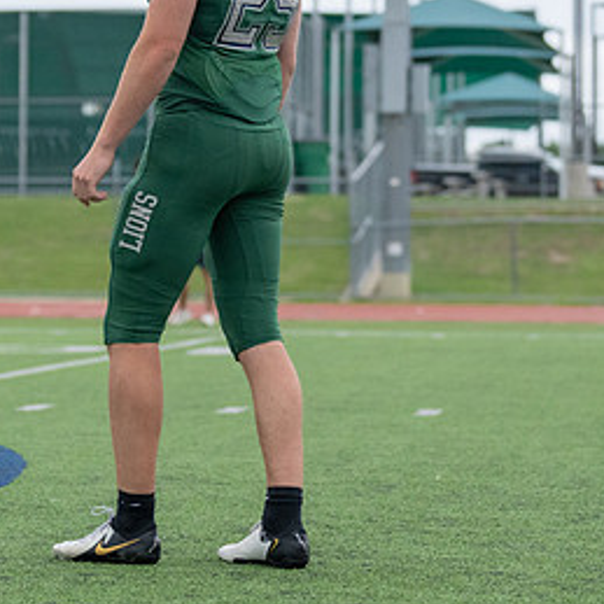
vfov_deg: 10.2
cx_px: 181
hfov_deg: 10.2
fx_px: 3376
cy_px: 128
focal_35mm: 171
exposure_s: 1/1250
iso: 2500
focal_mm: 70
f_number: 2.8
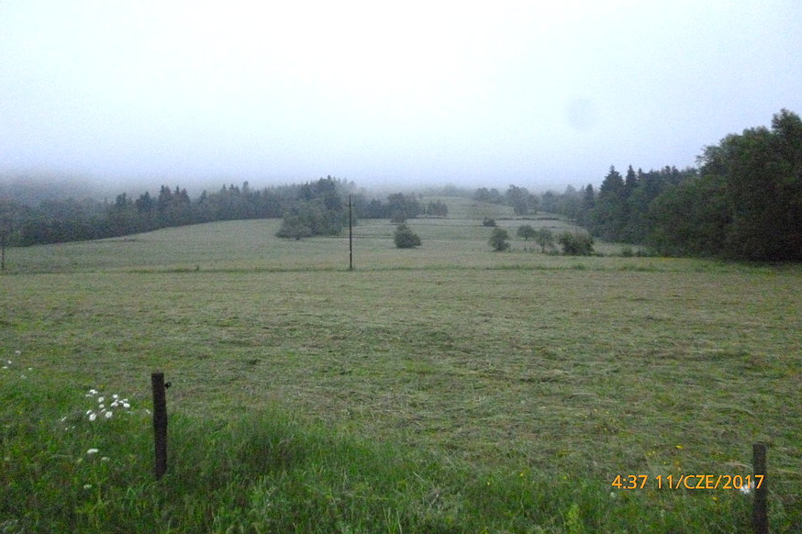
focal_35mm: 30
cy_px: 234
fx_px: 668
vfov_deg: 43.5
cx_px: 405
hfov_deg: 61.9
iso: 1000
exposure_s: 1/60
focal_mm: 5
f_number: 3.1
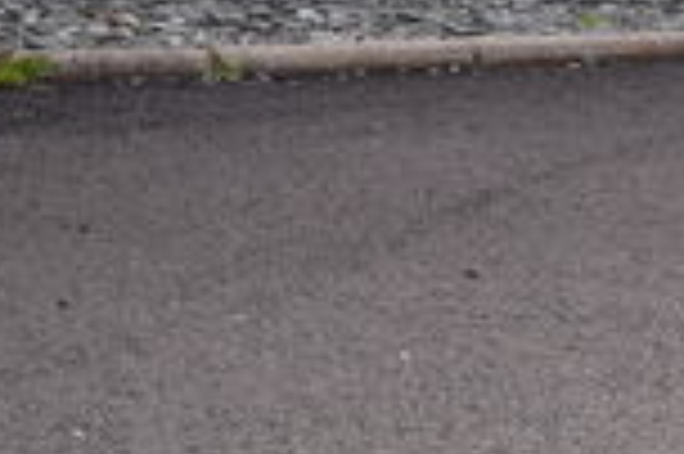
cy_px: -685
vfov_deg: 5.0
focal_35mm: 266
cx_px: -1490
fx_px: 5054
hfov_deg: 6.8
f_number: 10
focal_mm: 27
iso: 400
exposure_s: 1/200
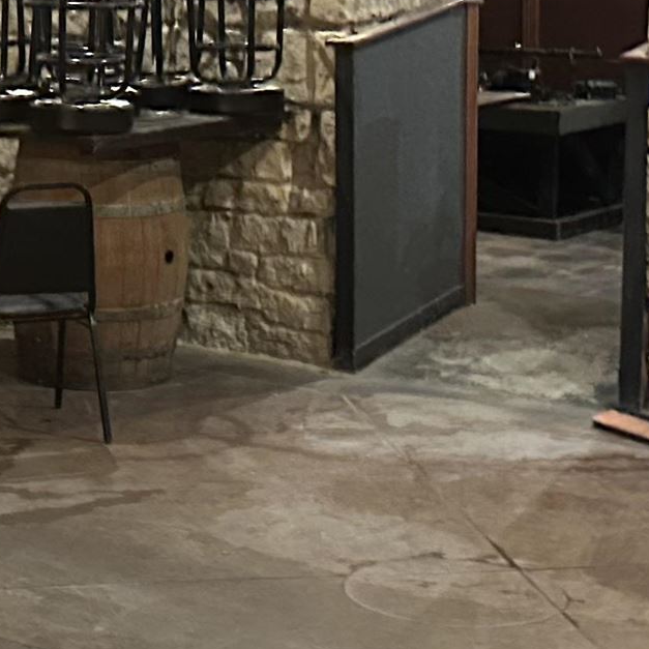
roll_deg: -1.5
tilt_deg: -5.3
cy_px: 84
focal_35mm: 104
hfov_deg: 16.6
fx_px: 2206
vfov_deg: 16.5
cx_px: 150
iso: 800
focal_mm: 6.86
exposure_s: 1/30
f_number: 1.78
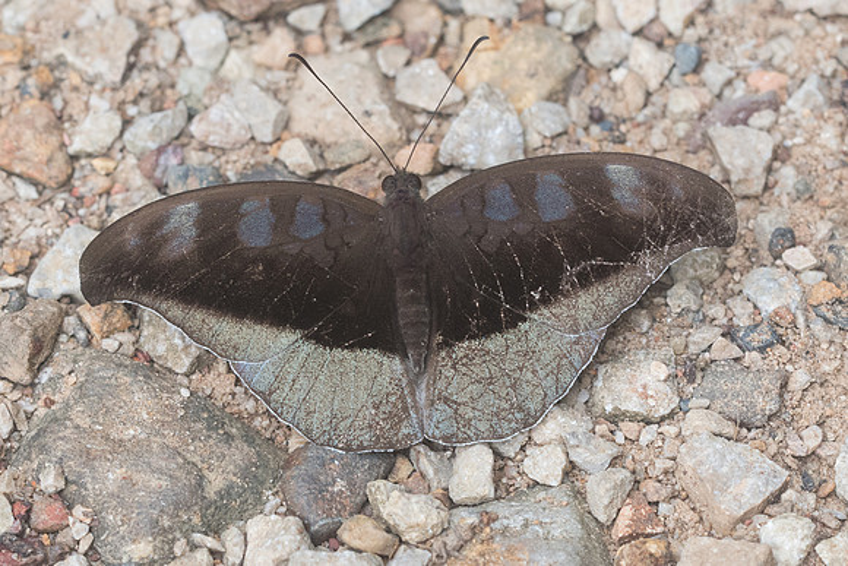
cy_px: 319
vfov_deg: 3.3
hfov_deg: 4.9
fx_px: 9870
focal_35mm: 419
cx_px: 452
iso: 800
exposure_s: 1/160
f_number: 7.1
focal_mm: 150
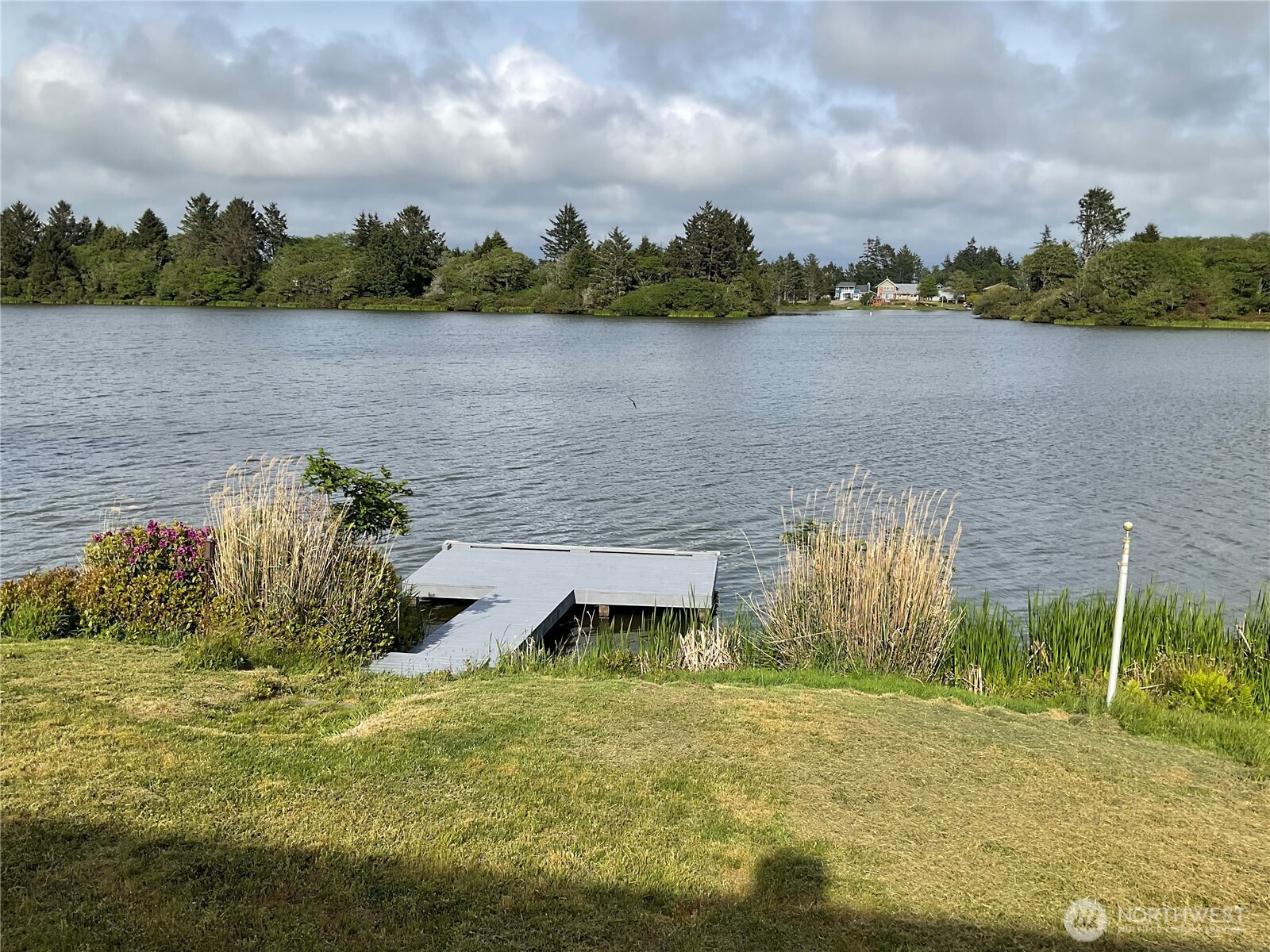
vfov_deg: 48.2
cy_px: 476
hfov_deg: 61.7
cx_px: 635
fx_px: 1064
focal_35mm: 29
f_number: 1.8
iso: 16
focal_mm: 3
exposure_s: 1/2538
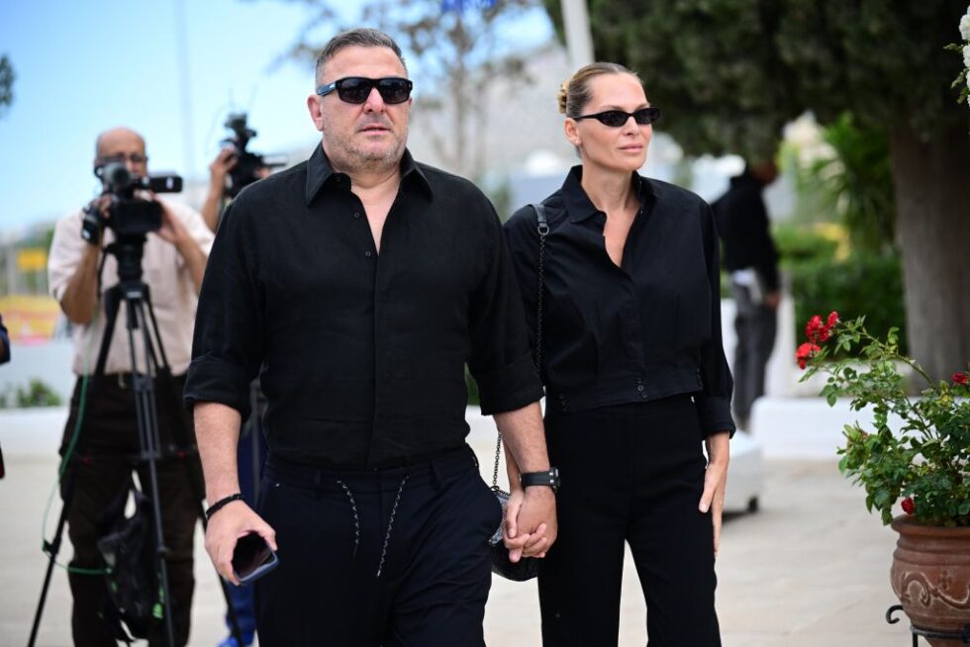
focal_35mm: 100
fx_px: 2695
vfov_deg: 13.7
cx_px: 485
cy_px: 324
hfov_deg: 20.4
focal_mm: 100
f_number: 2.8
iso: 1000
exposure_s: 1/5000
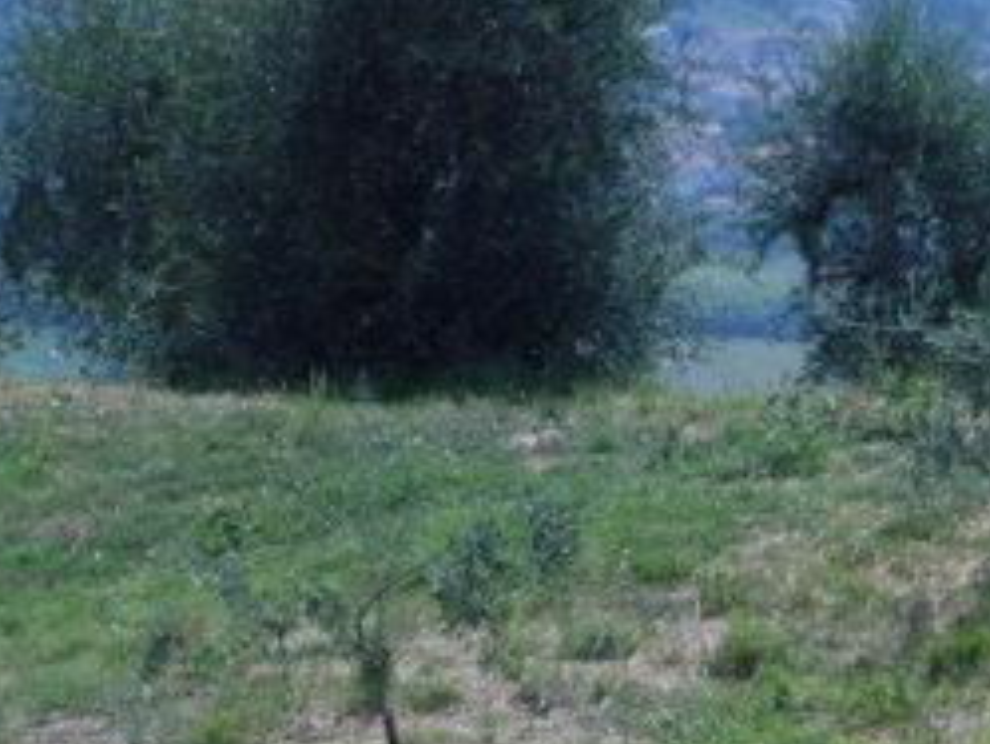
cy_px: -52
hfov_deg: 4.7
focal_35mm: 418
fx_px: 11960
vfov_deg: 3.6
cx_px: 700
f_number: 5
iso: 100
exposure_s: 1/1000
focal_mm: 23.8
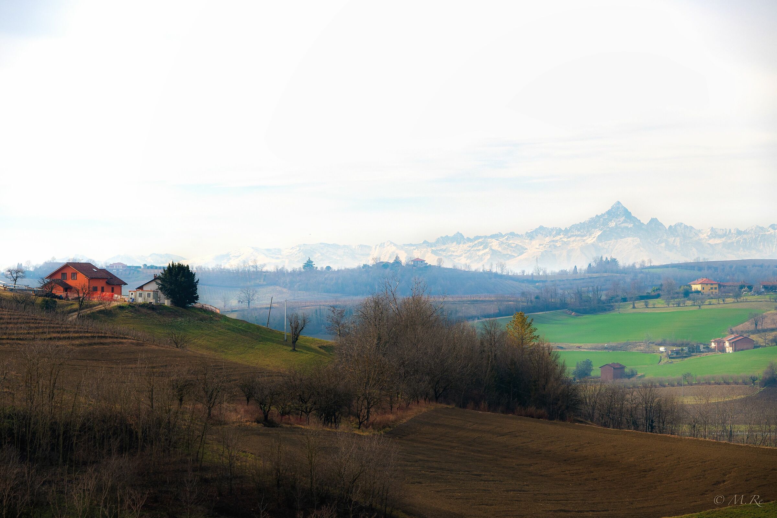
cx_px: 388
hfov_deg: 17.9
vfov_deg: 12.0
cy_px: 259
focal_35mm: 114
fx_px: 2460
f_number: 7.1
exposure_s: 1/500
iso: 100
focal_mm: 76
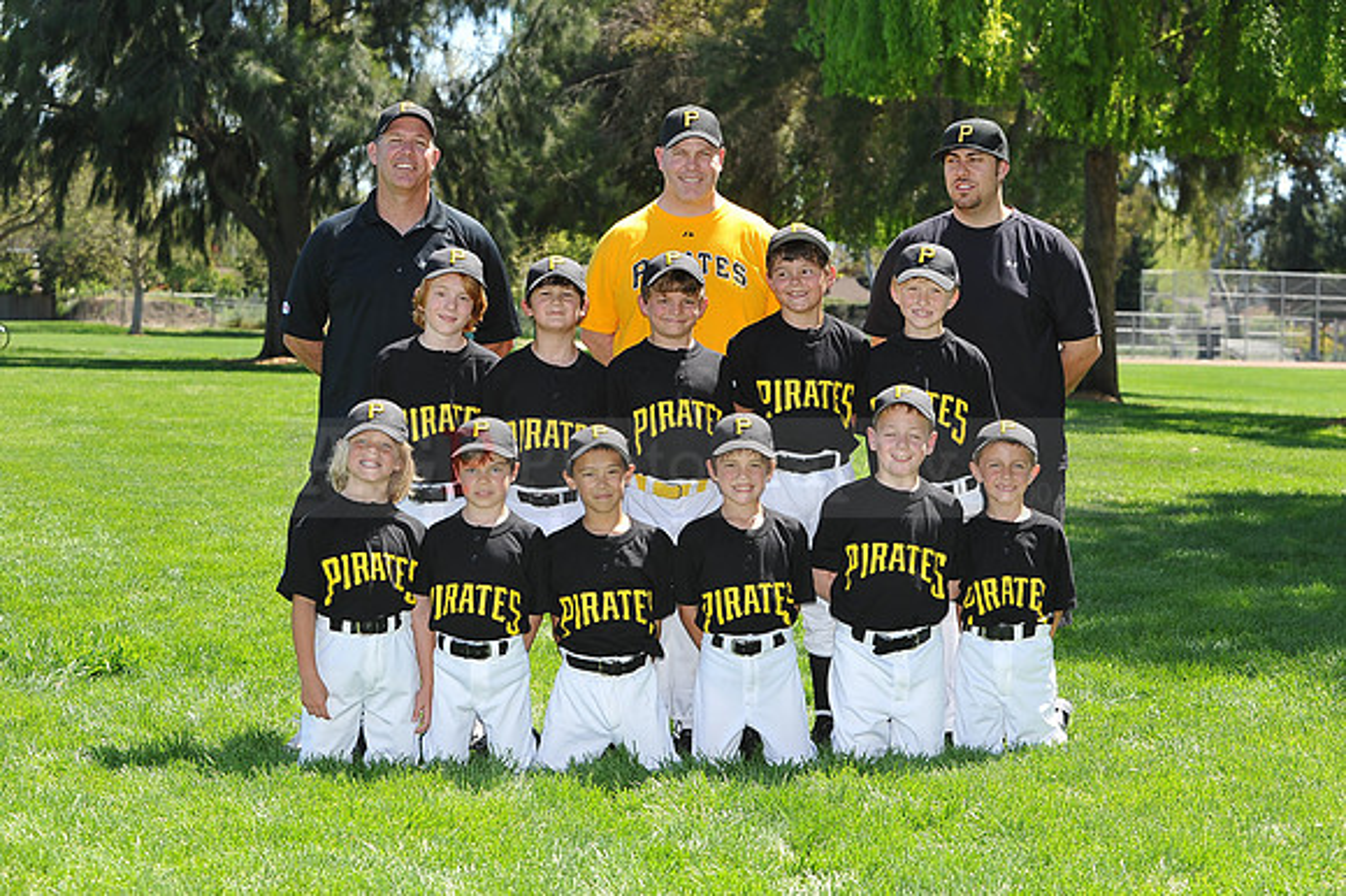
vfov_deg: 17.0
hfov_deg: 25.4
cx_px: 673
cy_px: 448
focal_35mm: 80
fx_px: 2989
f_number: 7.1
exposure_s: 1/250
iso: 200
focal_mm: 80
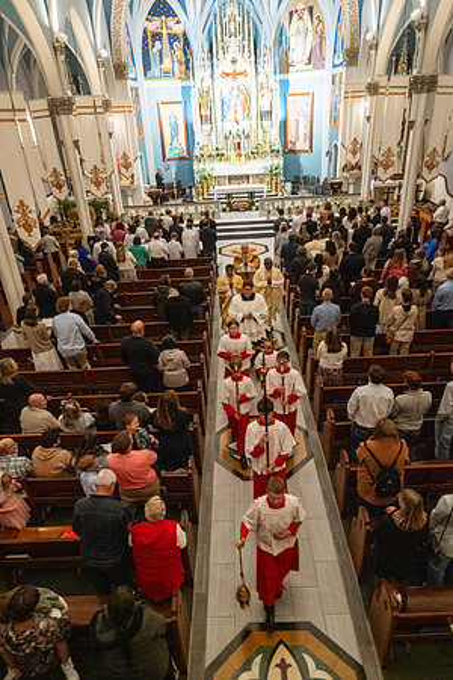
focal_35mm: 24
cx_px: 226
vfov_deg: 73.7
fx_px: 453
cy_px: 340
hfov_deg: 53.1
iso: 5000
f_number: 8
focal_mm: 24
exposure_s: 1/60
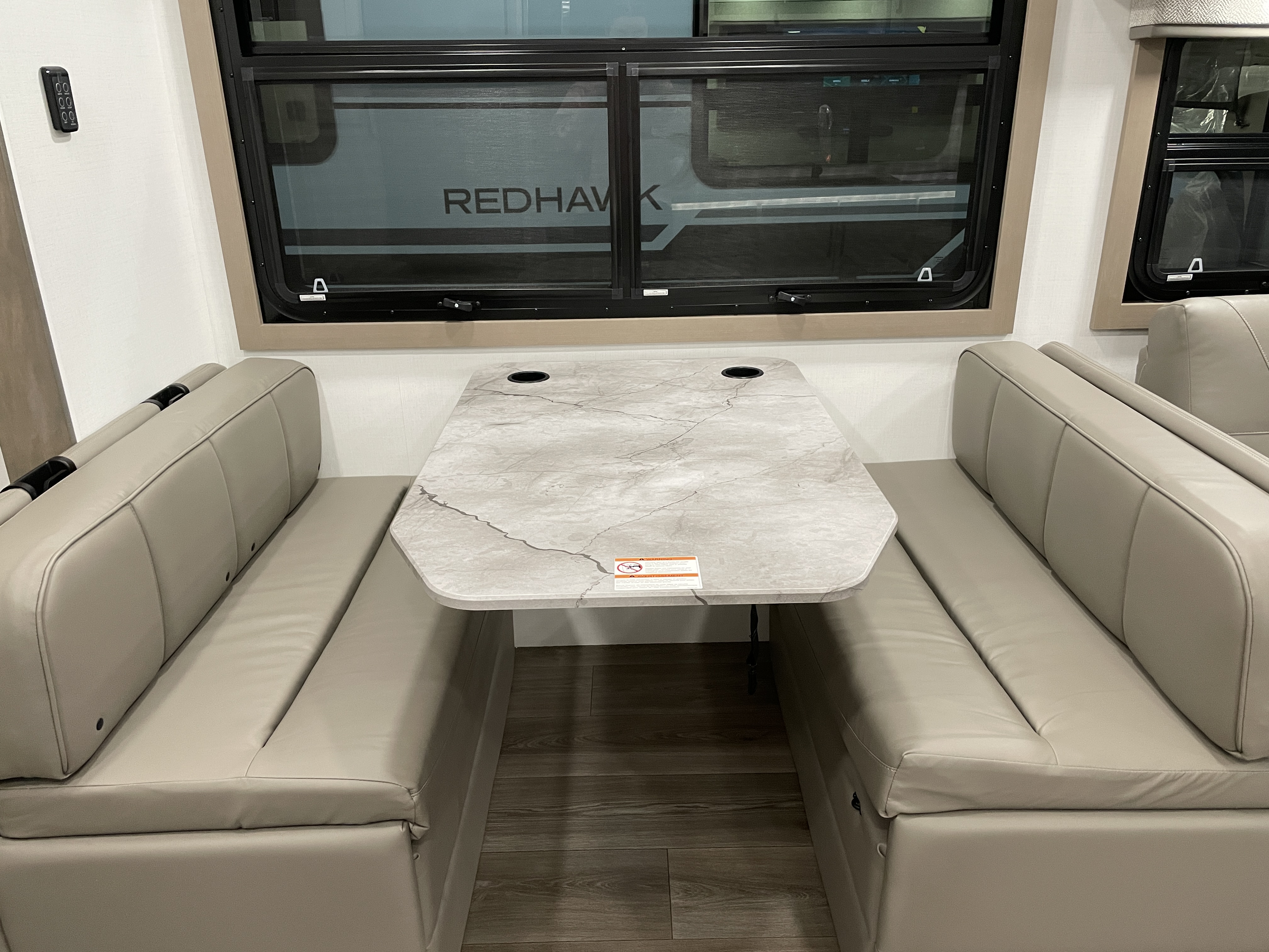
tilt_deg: -21.9
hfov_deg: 67.3
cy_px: 476
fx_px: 953
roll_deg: +1.9
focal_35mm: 26
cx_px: 634
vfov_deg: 53.1
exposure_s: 1/60
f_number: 1.6
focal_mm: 4.2
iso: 250
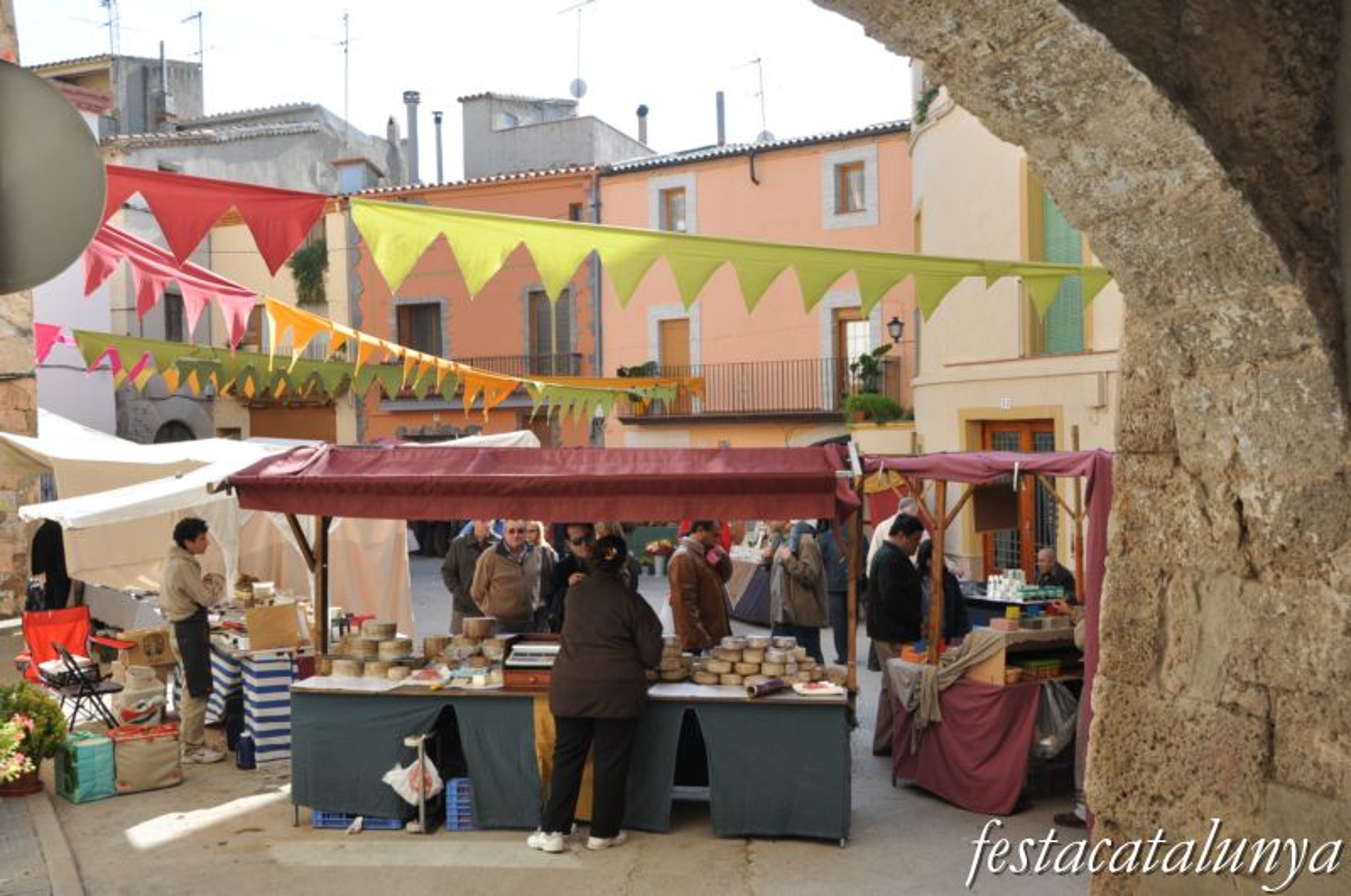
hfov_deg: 57.3
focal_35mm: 33
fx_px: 1237
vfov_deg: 39.9
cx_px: 676
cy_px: 448
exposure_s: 1/320
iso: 500
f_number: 9
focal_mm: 22
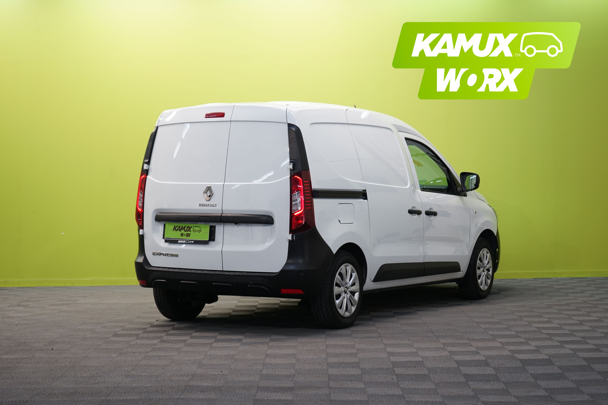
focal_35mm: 69
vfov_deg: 19.7
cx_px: 304
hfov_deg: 29.2
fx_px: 1165
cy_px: 202
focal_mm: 69
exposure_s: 1/25
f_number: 5.6
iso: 320
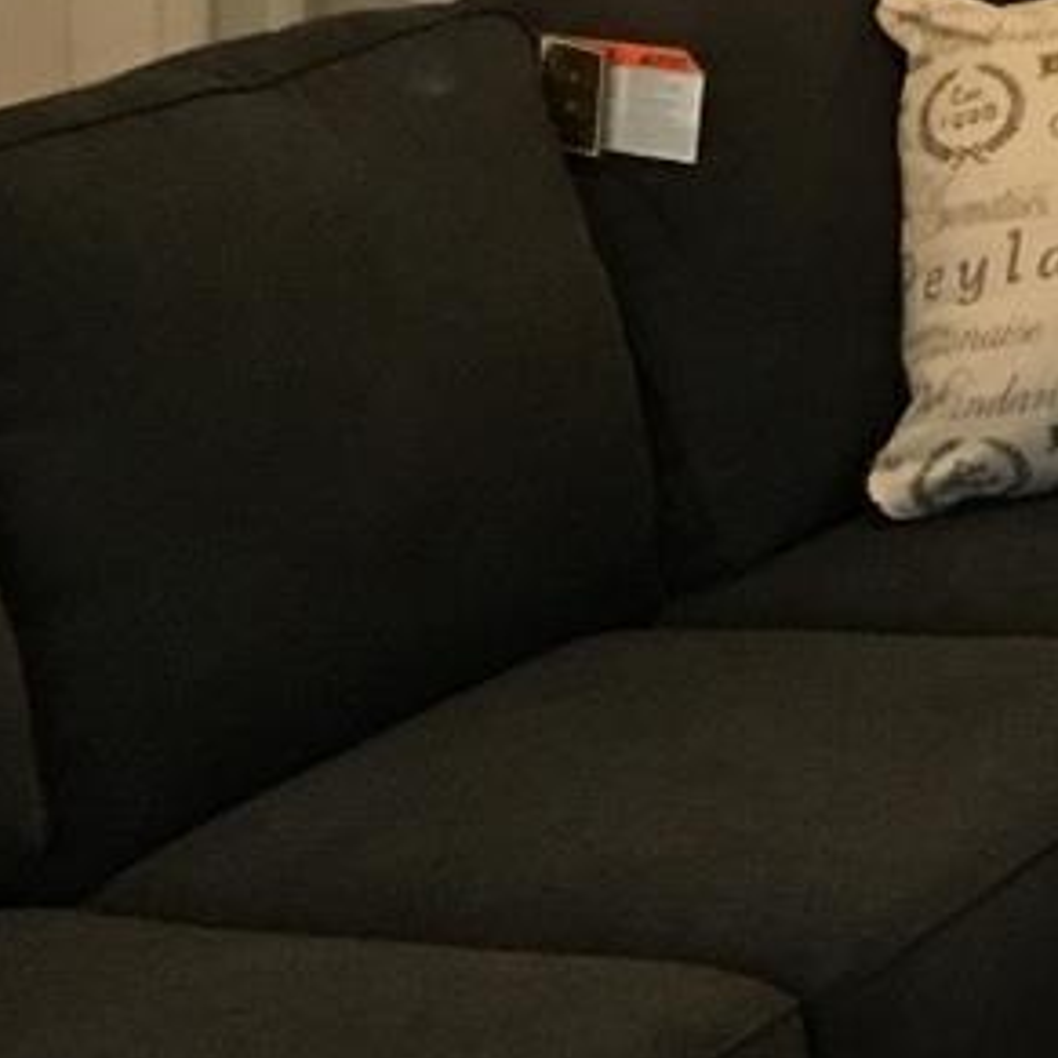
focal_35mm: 132
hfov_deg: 11.6
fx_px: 4564
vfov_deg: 12.0
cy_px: -913
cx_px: 2280
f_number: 2.2
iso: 160
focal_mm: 4.15
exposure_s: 1/30
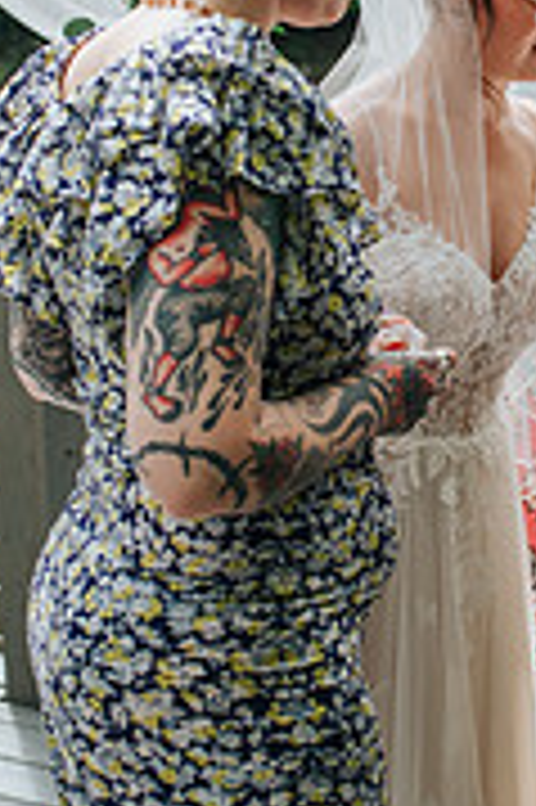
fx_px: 1969
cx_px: 531
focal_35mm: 88
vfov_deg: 22.9
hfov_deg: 15.2
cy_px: 212
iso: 220
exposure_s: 1/800
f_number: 3.5
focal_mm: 35
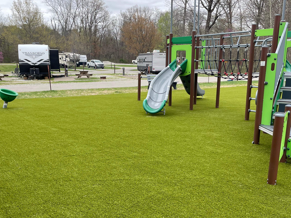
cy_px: 145
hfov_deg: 45.8
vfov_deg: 34.8
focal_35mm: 41
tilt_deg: -15.2
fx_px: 345
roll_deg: -0.7
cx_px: 145
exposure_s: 1/214
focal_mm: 4.2
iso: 32
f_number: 1.6
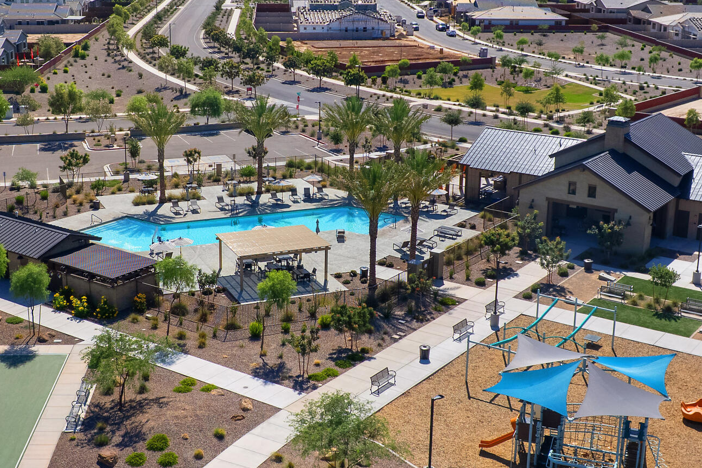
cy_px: 197
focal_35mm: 51
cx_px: 307
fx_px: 994
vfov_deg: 26.4
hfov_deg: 38.8
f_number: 2.8
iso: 100
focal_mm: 8.38
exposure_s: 1/730
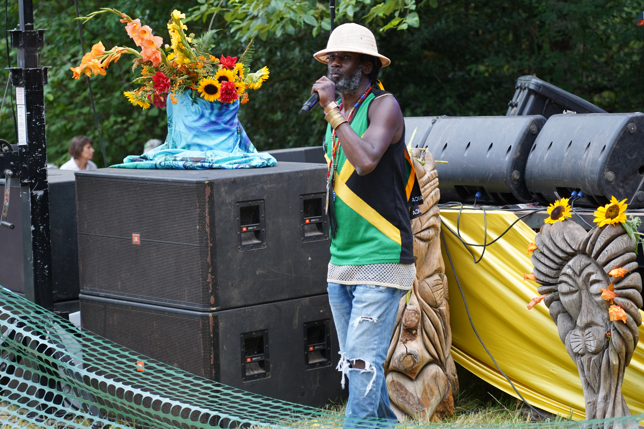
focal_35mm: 105
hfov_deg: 19.5
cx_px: 322
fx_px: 1878
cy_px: 214
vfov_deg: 13.0
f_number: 4
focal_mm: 105
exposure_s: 1/160
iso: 500
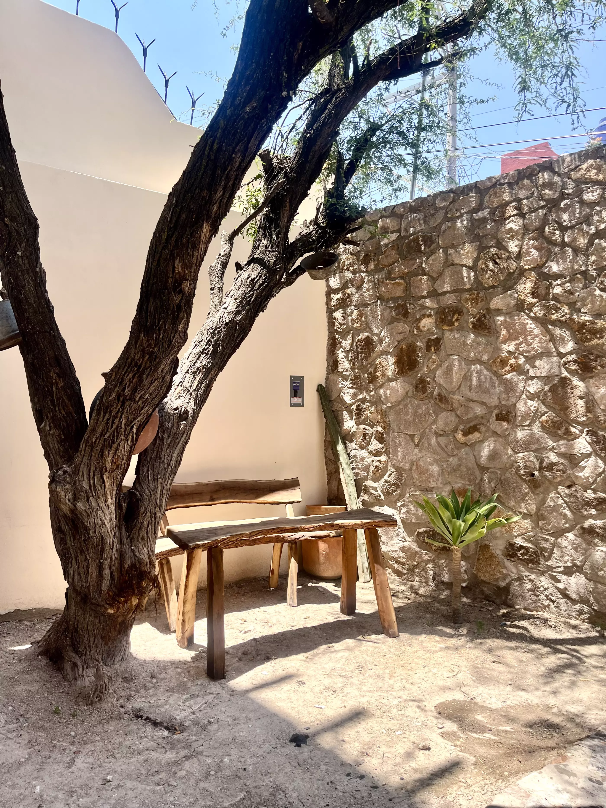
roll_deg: +0.2
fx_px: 607
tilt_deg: +0.2
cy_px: 404
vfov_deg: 67.3
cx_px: 303
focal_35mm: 26
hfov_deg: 53.1
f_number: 1.6
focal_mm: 5.1
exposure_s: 1/1325
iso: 50
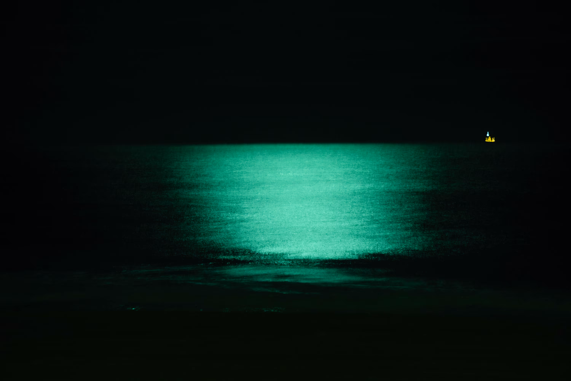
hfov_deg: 11.7
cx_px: 286
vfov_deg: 7.8
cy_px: 190
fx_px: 2783
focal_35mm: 176
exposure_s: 1.6
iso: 640
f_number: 5.6
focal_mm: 117
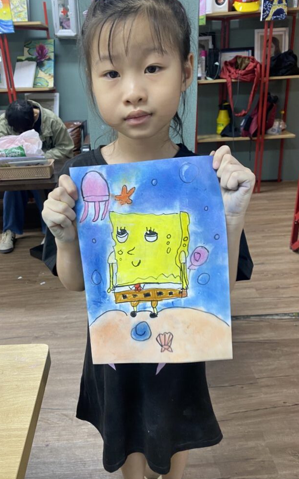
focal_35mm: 28
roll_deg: +1.3
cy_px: 239
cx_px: 141
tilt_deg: -23.0
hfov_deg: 44.5
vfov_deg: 66.5
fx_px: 365
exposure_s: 1/50
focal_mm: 4.25
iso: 64
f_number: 1.8
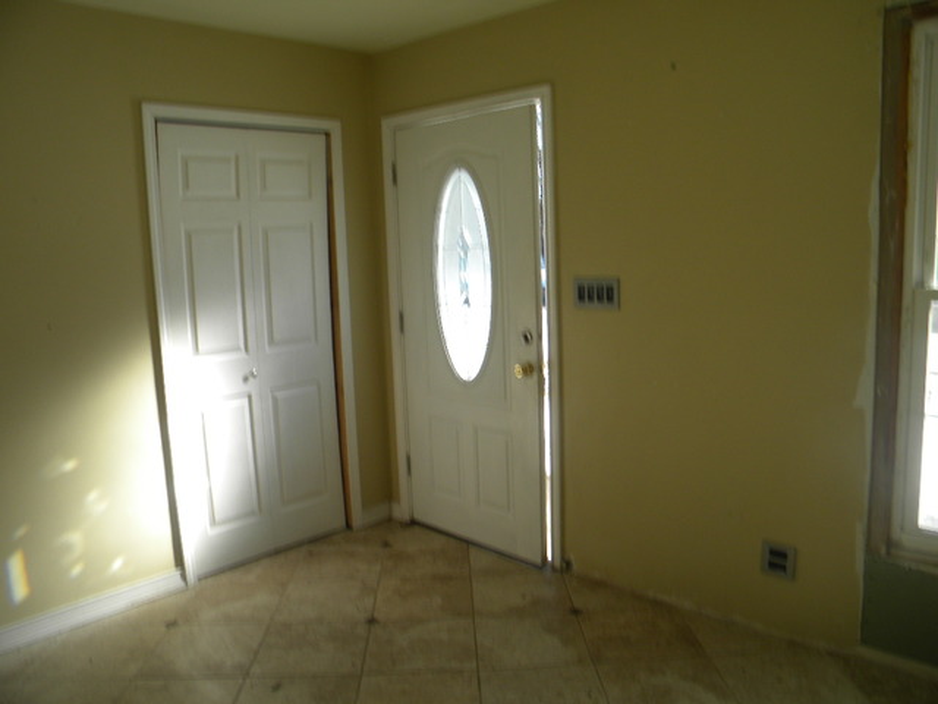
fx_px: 759
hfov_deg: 63.4
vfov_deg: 49.7
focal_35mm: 28
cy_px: 352
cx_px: 469
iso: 80
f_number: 3.5
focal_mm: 5
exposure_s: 1/194
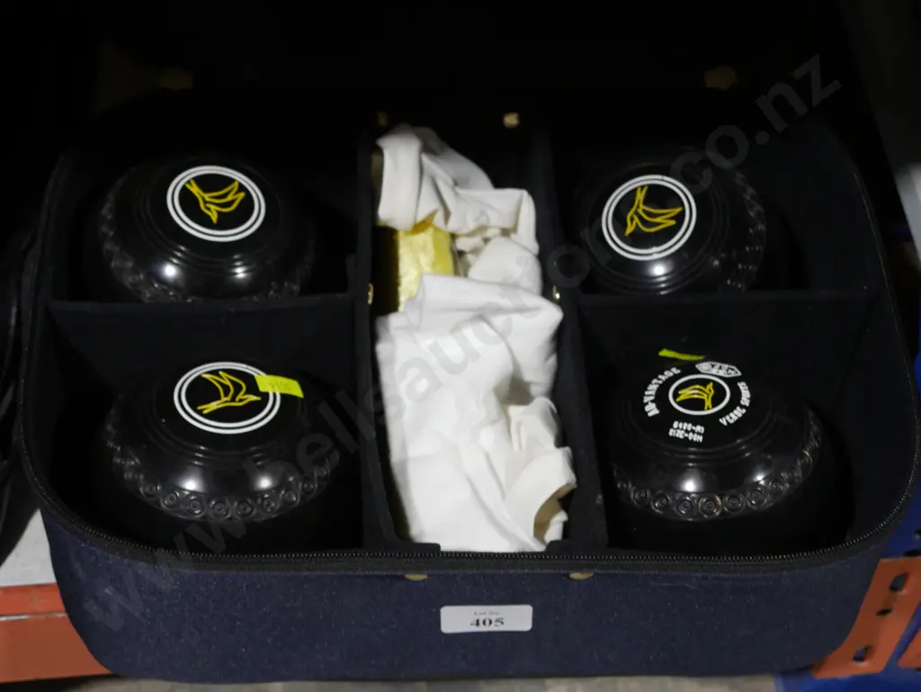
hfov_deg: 30.3
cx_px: 460
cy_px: 346
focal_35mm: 64
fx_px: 1704
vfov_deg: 22.9
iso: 1000
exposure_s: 1/80
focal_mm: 32
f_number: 5.4
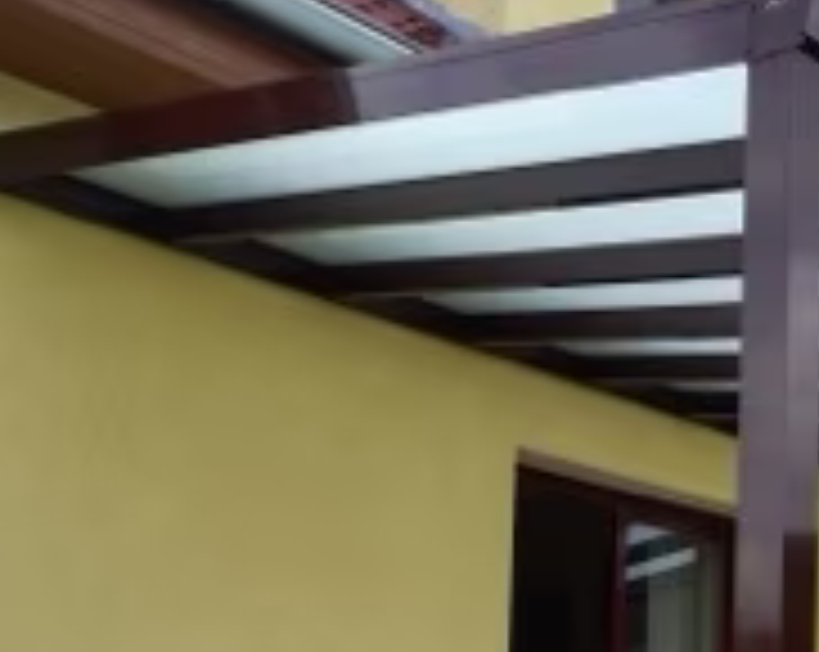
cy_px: 697
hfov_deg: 27.0
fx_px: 1621
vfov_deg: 21.7
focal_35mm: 67
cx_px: 783
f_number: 2.2
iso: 50
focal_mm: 3.83
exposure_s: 1/423
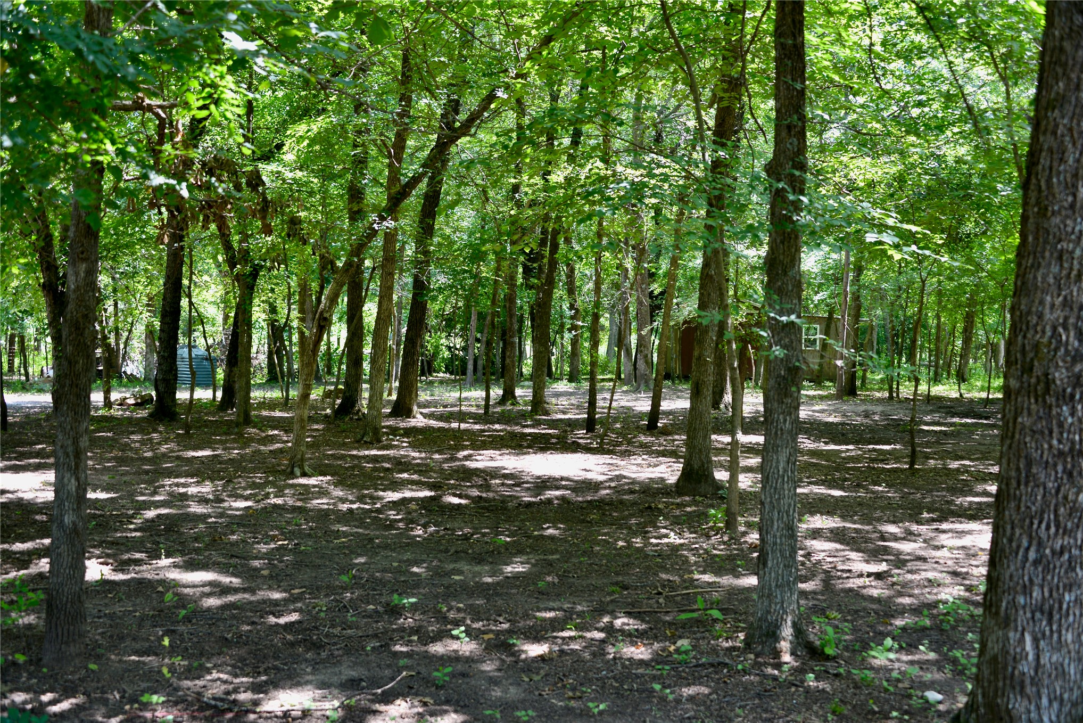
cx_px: 542
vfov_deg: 31.9
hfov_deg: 46.4
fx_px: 1264
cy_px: 362
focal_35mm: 42
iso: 320
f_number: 4.5
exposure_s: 1/80
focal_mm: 42
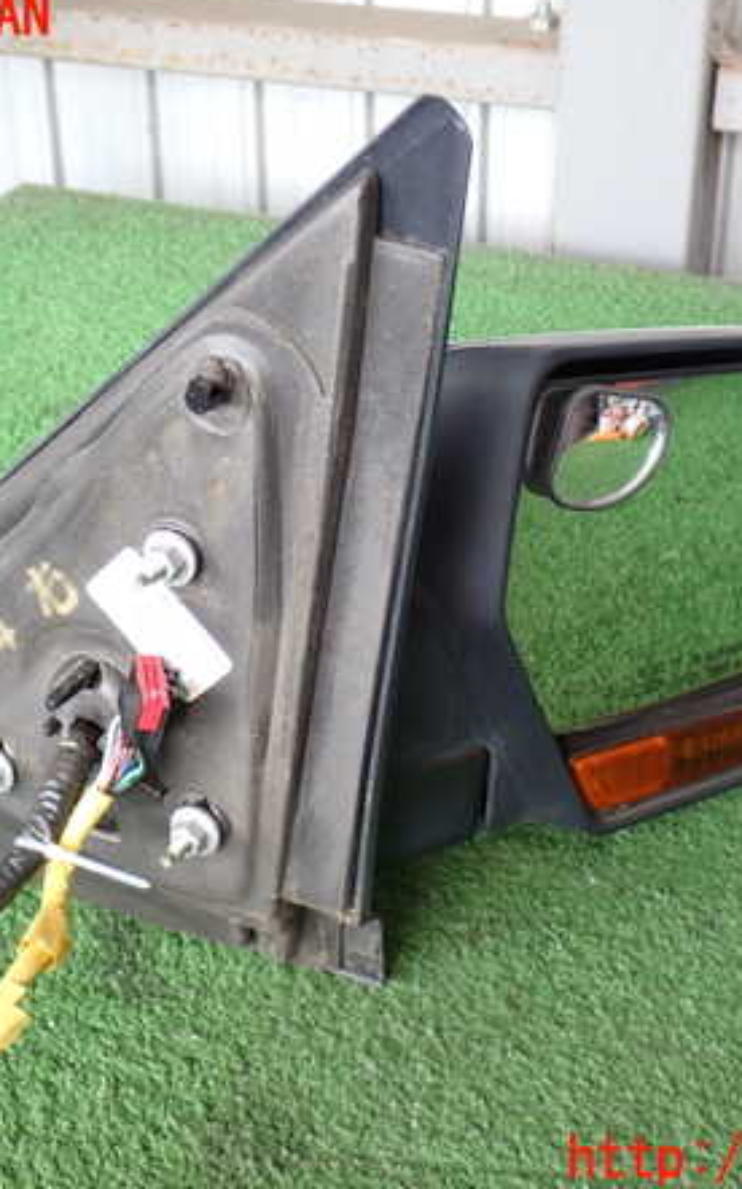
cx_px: 368
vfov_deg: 34.6
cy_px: 589
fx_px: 1910
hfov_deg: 22.0
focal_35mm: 59
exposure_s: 1/60
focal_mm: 7.31
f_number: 2.8
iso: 200
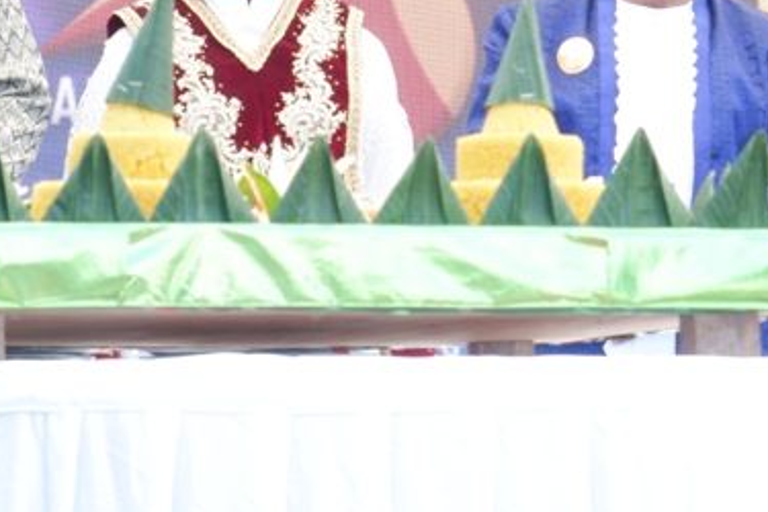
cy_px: -173
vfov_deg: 7.5
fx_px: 3840
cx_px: 565
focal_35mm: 180
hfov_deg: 11.4
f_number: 5.6
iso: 250
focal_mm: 44.5
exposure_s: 1/140
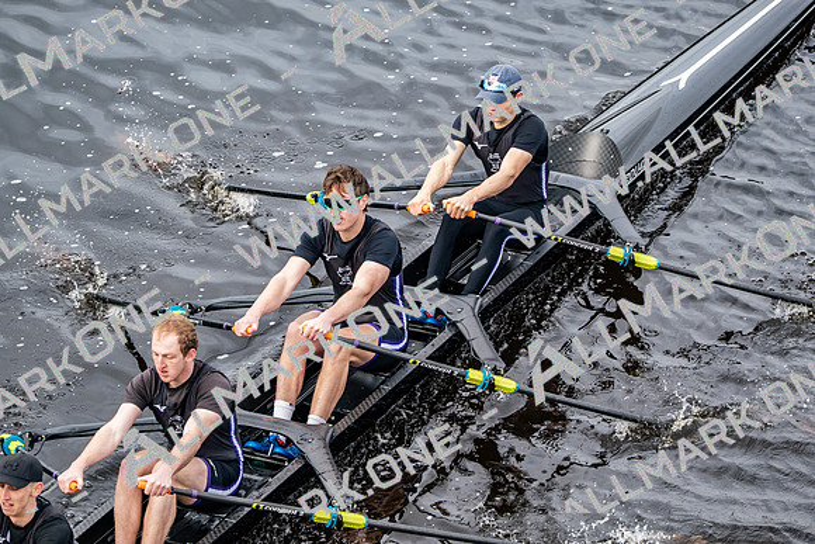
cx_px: 408
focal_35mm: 300
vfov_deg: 4.6
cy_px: 272
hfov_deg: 6.9
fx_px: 6793
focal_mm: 200
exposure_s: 1/2000
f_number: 2.8
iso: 500
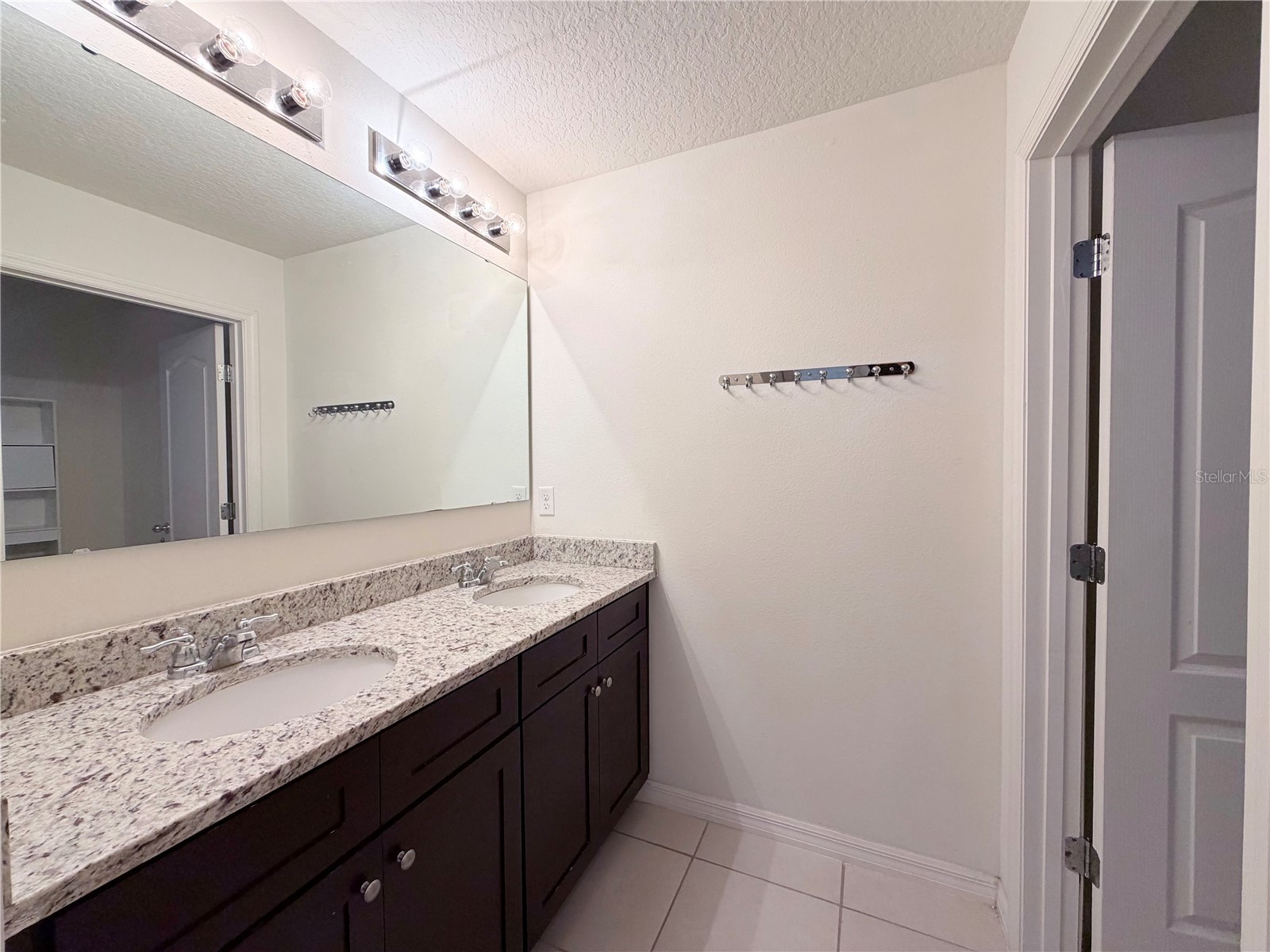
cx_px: 635
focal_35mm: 14
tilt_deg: -0.8
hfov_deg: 102.1
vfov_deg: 85.7
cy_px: 476
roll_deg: +0.6
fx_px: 514
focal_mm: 2.22
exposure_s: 1/120
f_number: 2.2
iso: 160
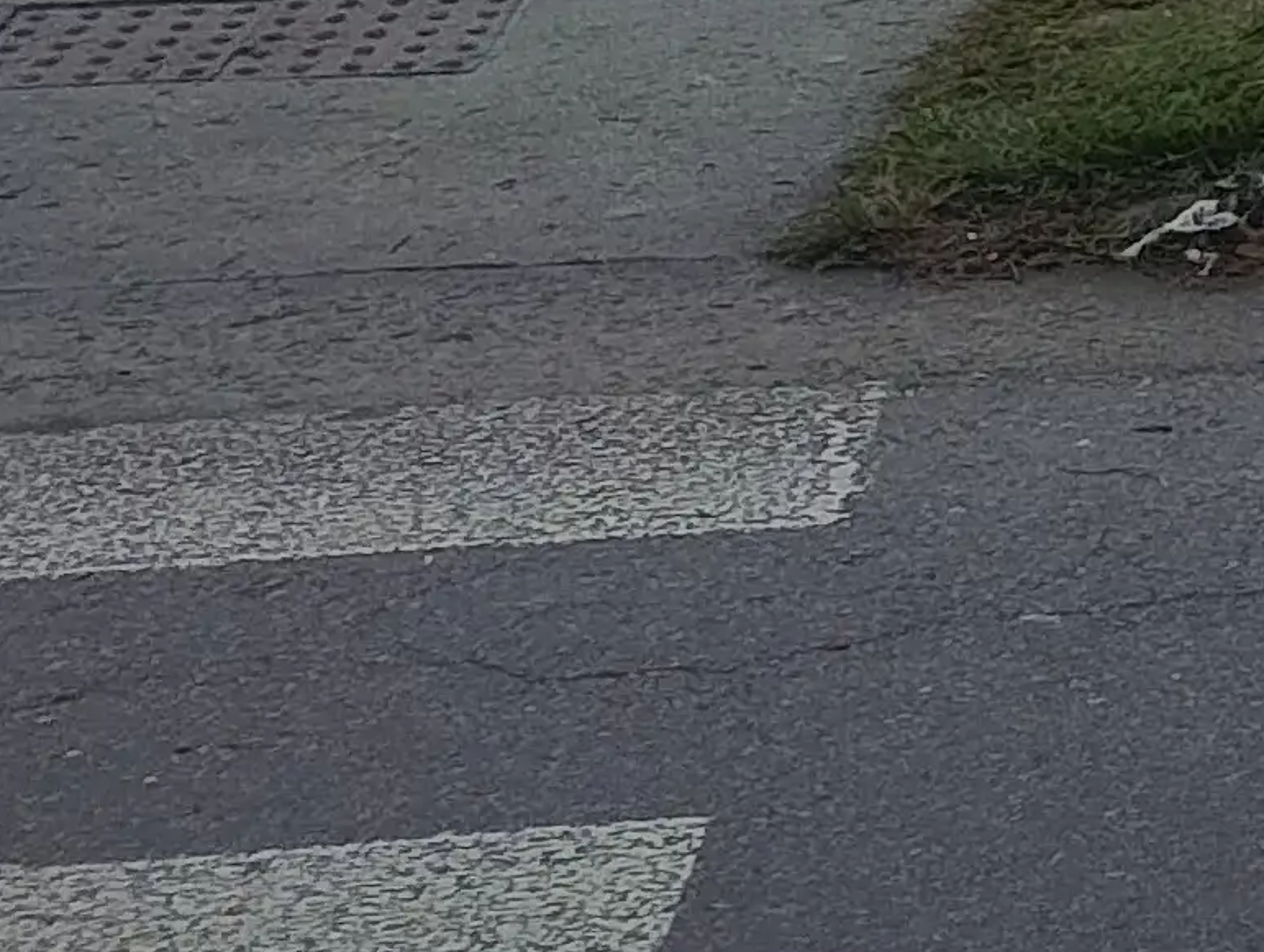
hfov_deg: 12.5
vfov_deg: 10.0
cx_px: 2923
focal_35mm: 127
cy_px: -1465
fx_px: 4645
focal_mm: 5.56
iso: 100
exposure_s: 1/393
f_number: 1.8
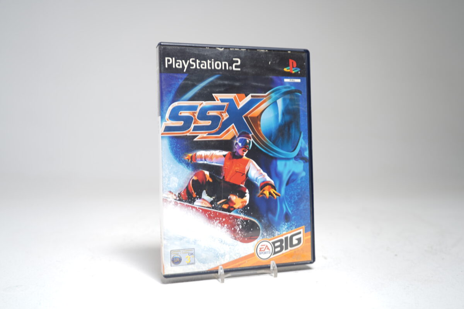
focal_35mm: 35
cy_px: 154
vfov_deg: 37.9
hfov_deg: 54.4
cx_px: 232
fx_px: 451
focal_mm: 35
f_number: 5
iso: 64
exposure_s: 1/3
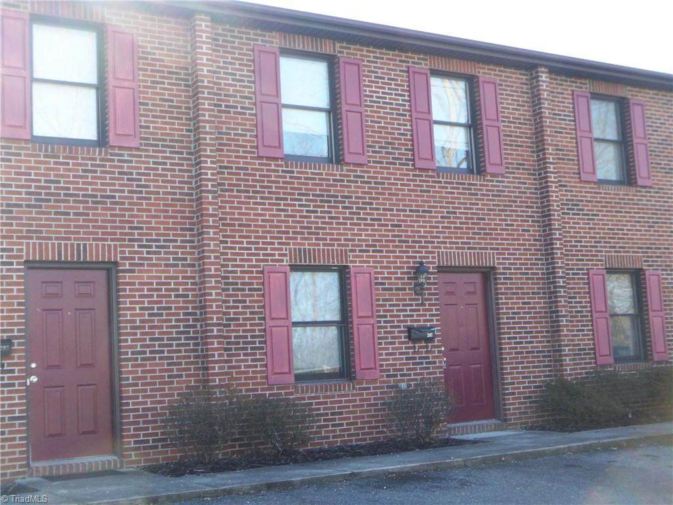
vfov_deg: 29.7
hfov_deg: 38.9
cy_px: 252
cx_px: 336
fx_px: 953
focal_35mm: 49
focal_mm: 8
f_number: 4
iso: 125
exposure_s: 1/80
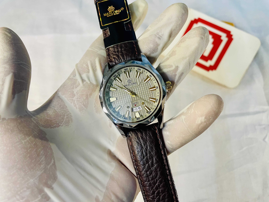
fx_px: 202
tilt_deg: -65.8
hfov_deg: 67.3
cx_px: 134
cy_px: 101
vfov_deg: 53.1
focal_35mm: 26
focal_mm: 4.2
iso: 100
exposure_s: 1/50
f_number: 1.6
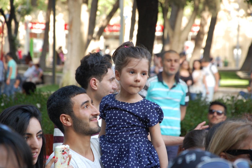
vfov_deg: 8.7
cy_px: 84
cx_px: 126
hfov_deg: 13.1
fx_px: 1102
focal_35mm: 158
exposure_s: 1/80
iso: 400
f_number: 6.3
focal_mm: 105
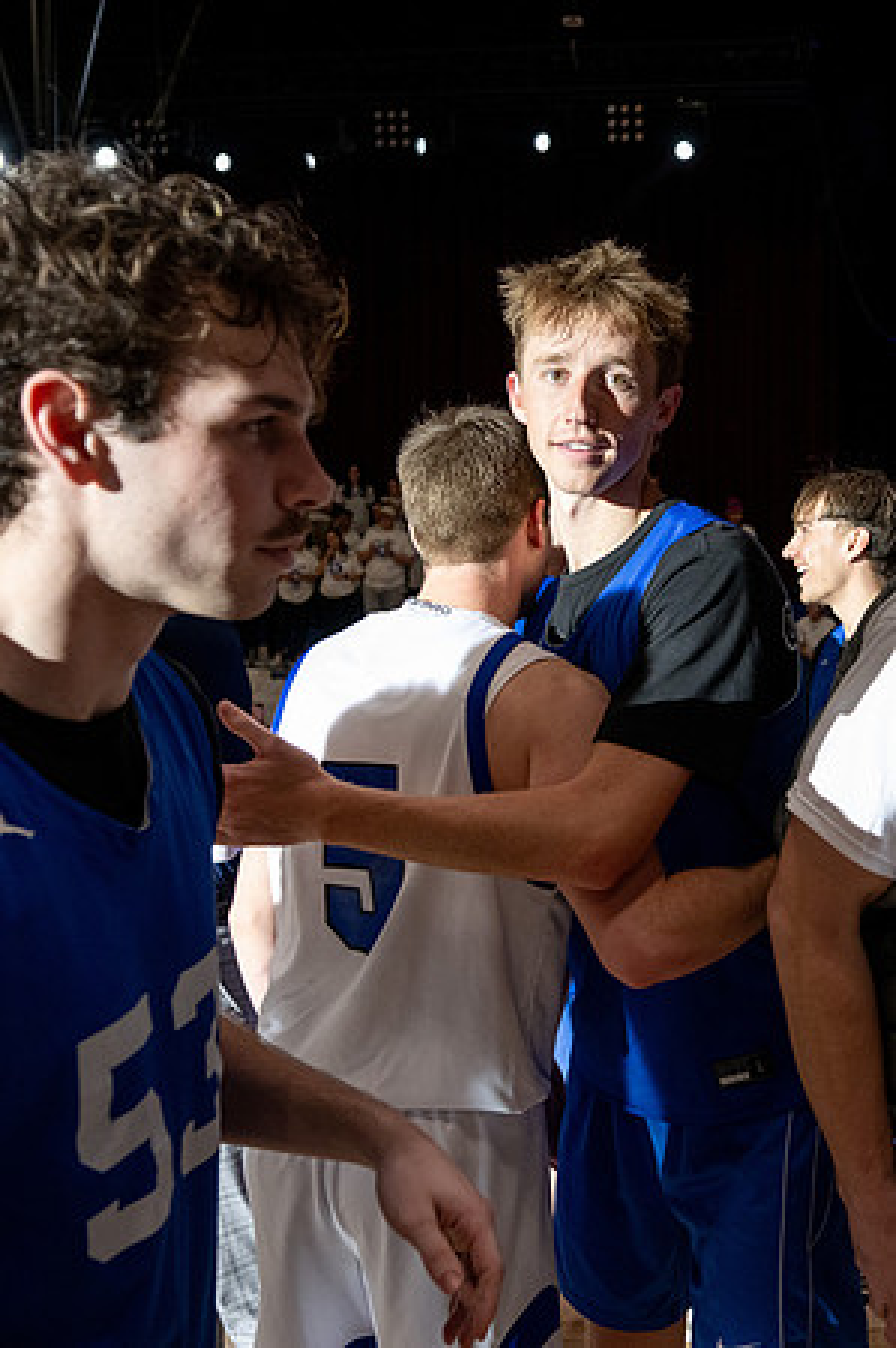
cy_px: 674
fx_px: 1292
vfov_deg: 55.1
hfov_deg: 36.9
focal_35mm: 35
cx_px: 715
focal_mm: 23
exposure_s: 1/500
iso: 2000
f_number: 4
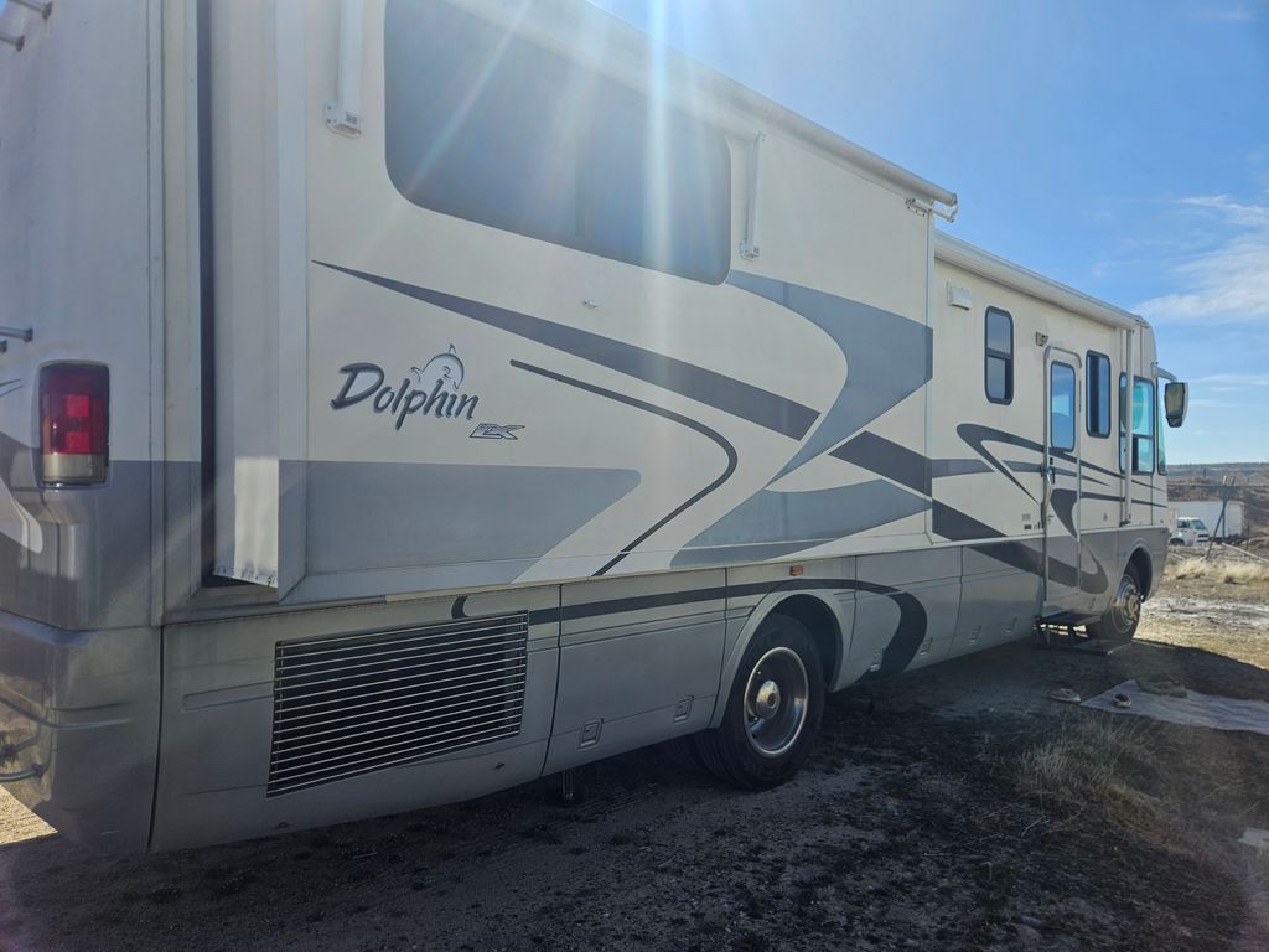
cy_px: 476
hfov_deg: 73.9
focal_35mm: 23
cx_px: 634
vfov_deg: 58.9
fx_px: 843
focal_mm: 5.4
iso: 25
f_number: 1.8
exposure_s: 1/1904
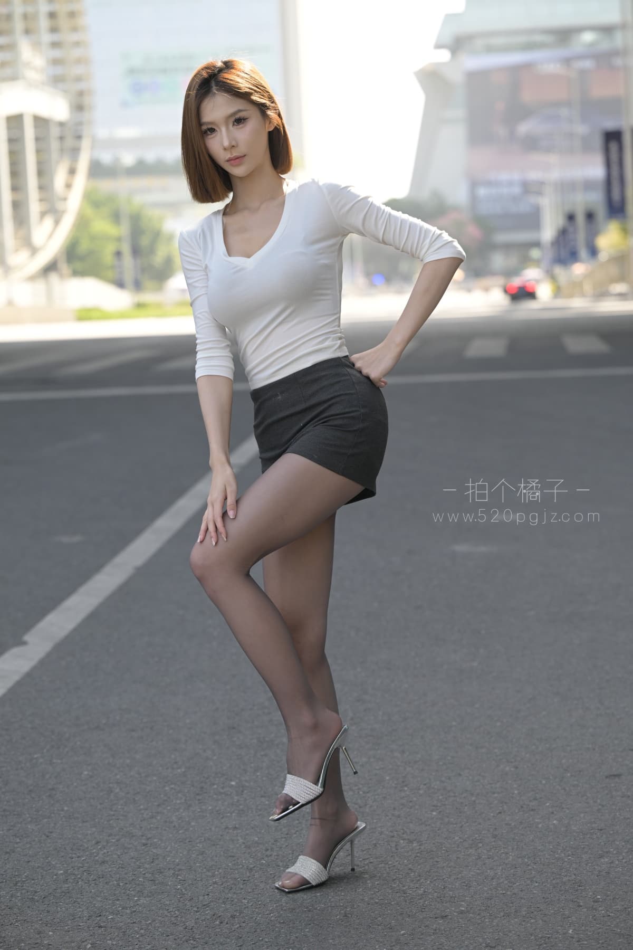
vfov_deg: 23.1
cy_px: 475
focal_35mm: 88
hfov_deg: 15.5
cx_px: 316
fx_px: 2321
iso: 200
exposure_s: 1/400
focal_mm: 88
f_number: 4
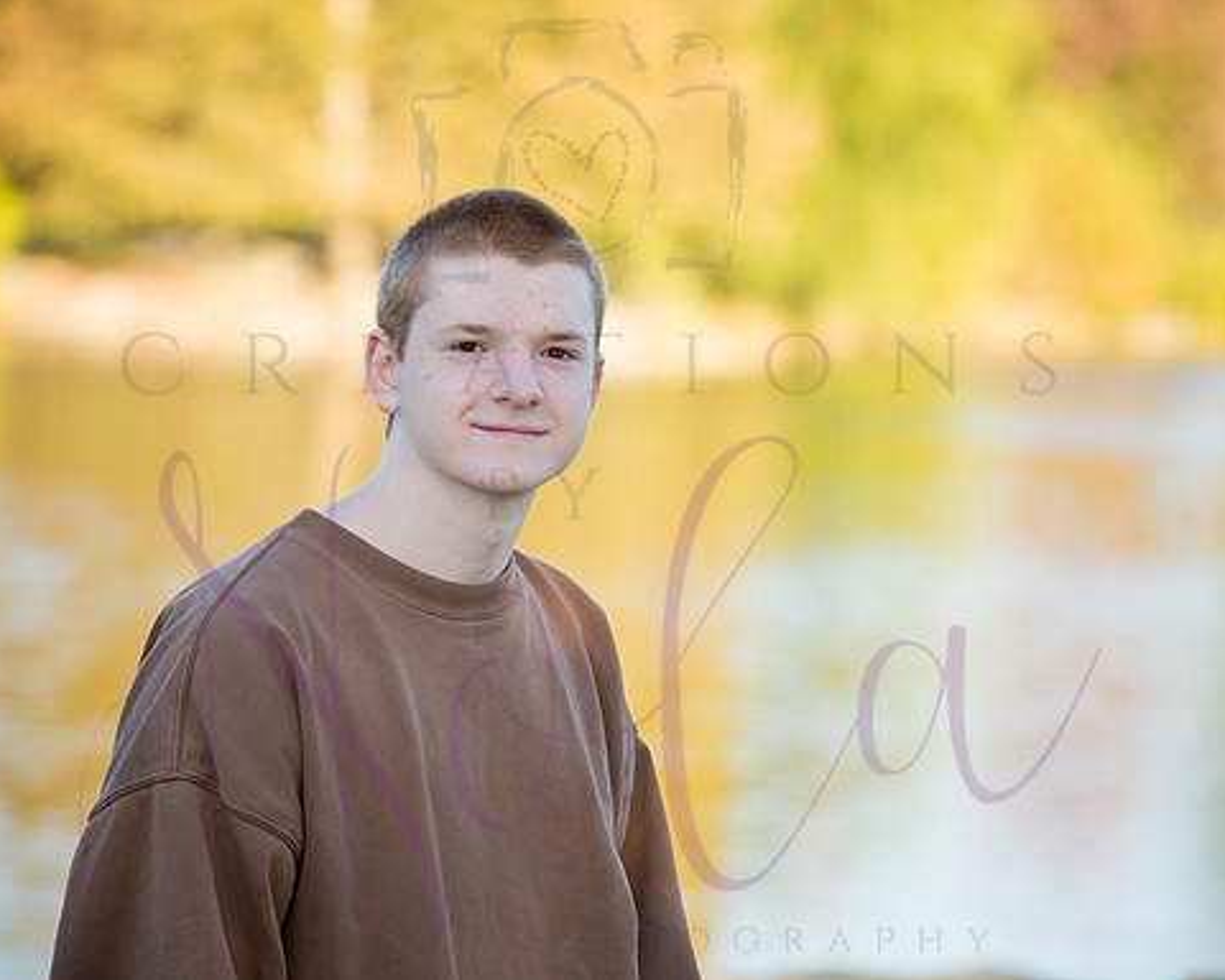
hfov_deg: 10.0
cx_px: 590
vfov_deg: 8.0
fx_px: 6997
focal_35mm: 193
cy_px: 489
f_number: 5.6
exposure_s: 1/400
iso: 400
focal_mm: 170
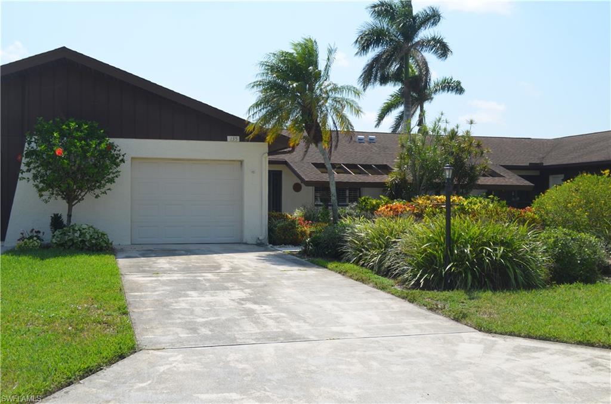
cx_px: 306
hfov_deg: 49.7
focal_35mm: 39
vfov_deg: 34.0
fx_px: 660
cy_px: 202
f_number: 8
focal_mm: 26
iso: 100
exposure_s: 1/250
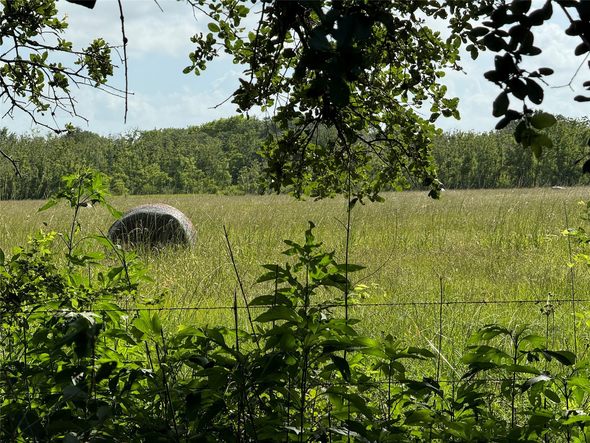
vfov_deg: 12.3
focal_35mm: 120
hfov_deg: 16.4
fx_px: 2045
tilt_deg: -1.7
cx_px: 295
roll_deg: +1.3
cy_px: 222
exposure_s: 1/1818
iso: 50
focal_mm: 15.66
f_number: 2.8
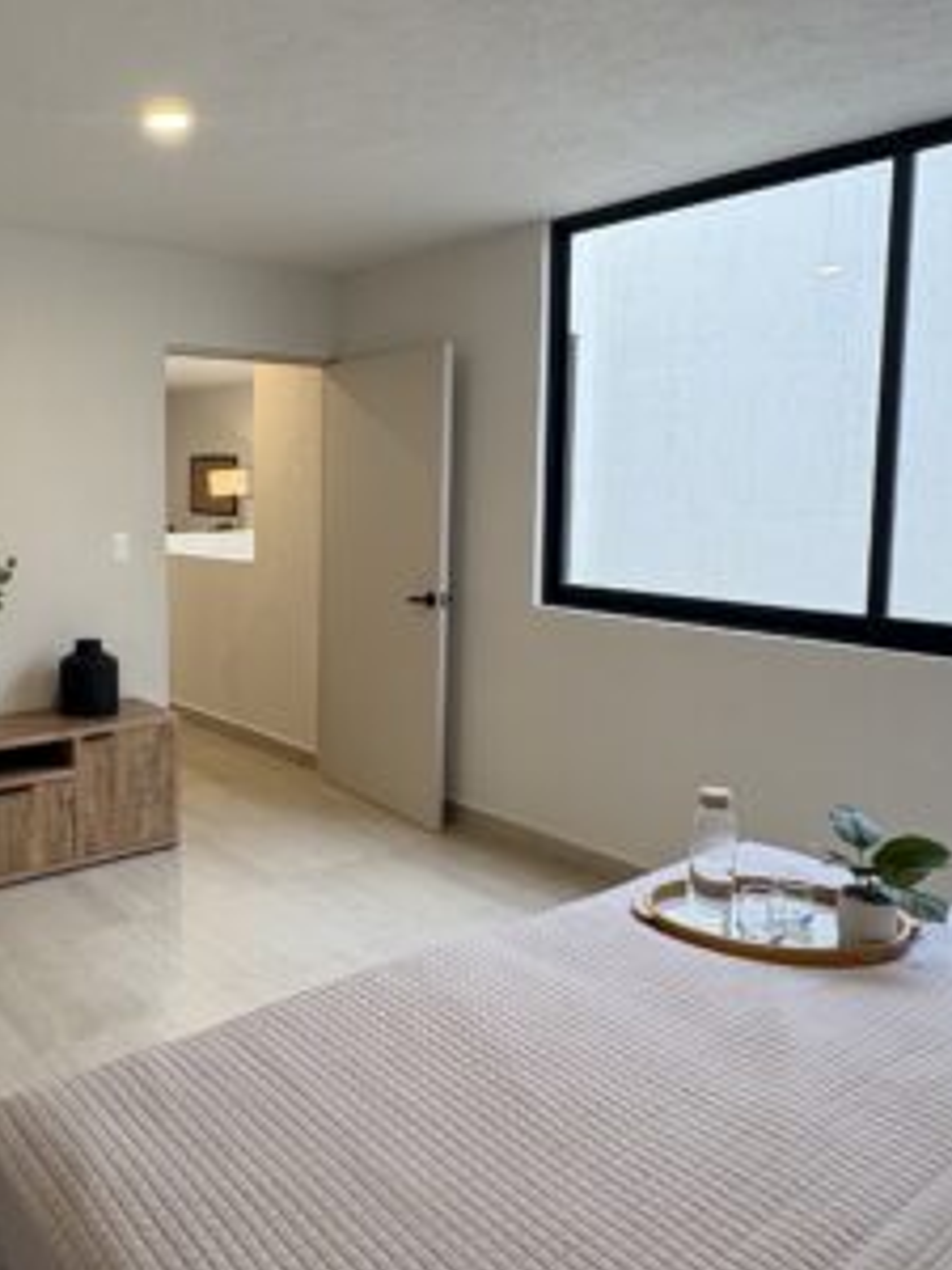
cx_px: 258
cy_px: 584
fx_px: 1027
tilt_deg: -4.8
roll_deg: -0.2
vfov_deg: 63.4
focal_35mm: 28
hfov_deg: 48.2
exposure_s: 1/99
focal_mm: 2.22
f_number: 2.2
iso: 160
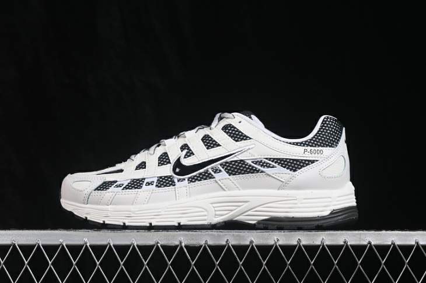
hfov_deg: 27.0
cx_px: 213
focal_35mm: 75
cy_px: 142
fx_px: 887
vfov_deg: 18.2
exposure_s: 1/80
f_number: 8
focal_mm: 50
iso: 160
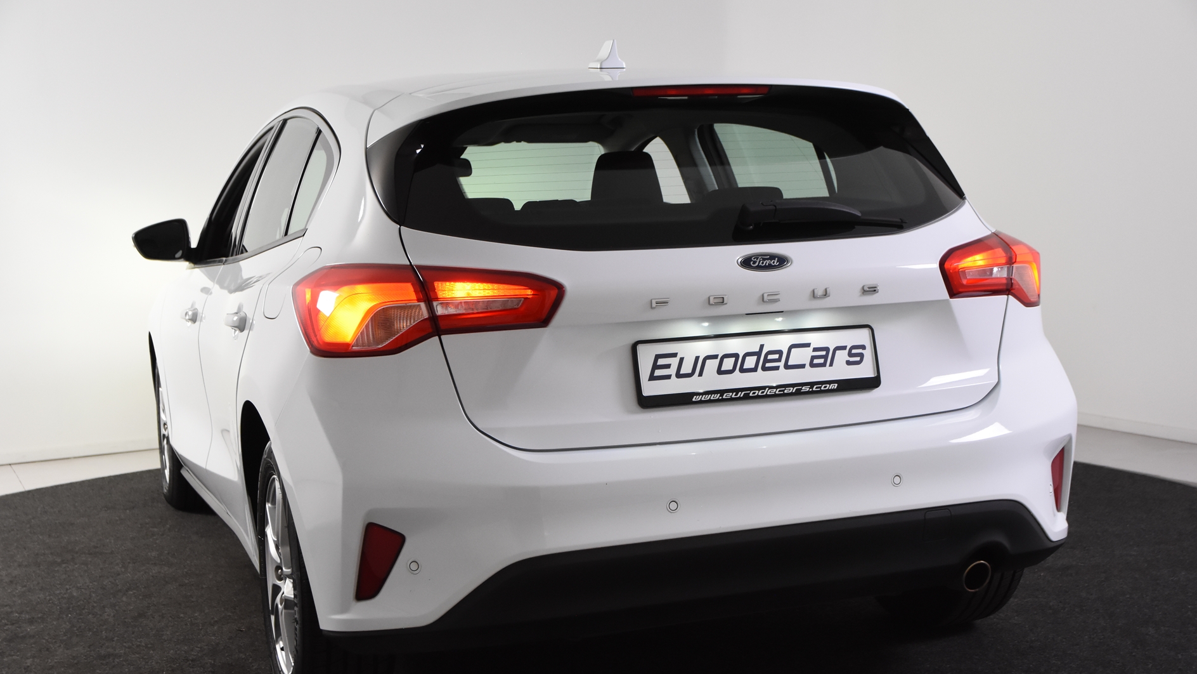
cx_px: 604
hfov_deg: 41.7
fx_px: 1572
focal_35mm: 50
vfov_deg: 24.2
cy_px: 369
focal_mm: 31
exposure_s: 1/100
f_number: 5
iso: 1600
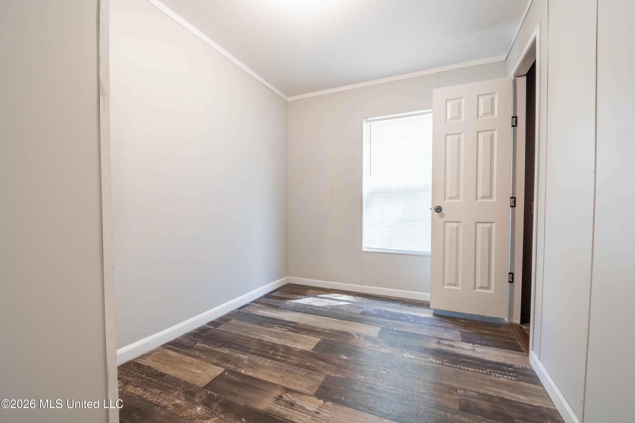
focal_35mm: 15
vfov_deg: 77.3
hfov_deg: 100.4
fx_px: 265
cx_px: 318
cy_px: 212
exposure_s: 1/15
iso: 400
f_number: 11
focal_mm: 15
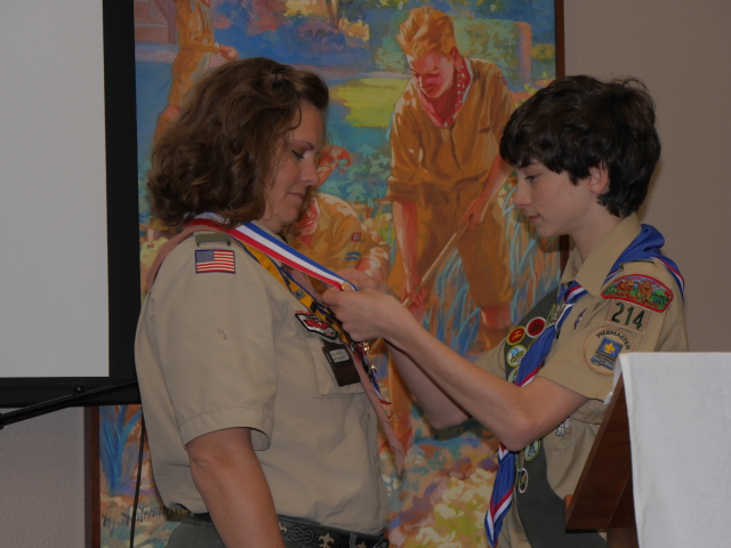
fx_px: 2576
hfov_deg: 16.1
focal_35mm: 122
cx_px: 366
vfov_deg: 12.1
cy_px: 274
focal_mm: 61
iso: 200
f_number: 5.2
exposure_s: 1/60
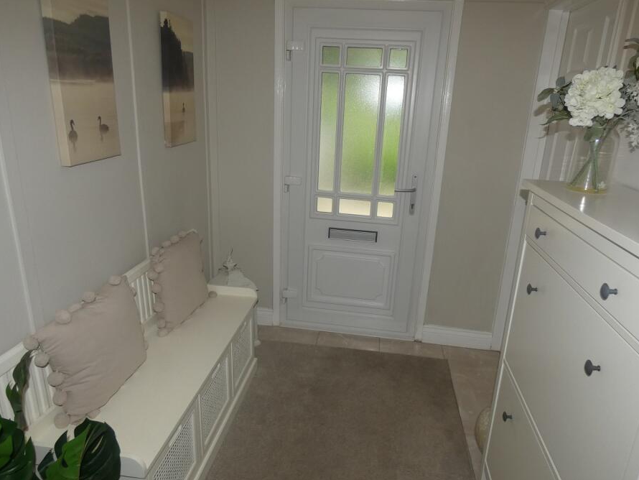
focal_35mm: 23
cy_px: 240
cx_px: 331
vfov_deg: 58.9
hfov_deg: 73.9
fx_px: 425
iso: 160
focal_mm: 3.6
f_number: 2.8
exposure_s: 1/125
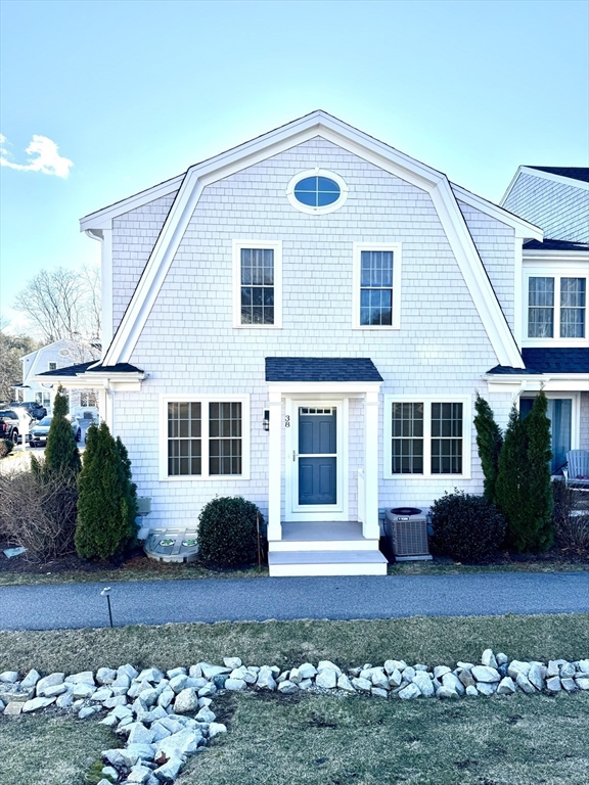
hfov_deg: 56.8
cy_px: 392
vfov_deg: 71.6
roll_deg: -0.3
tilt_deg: -1.6
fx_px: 544
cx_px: 294
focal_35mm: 24
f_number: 1.78
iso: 80
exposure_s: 1/2331
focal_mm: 6.76
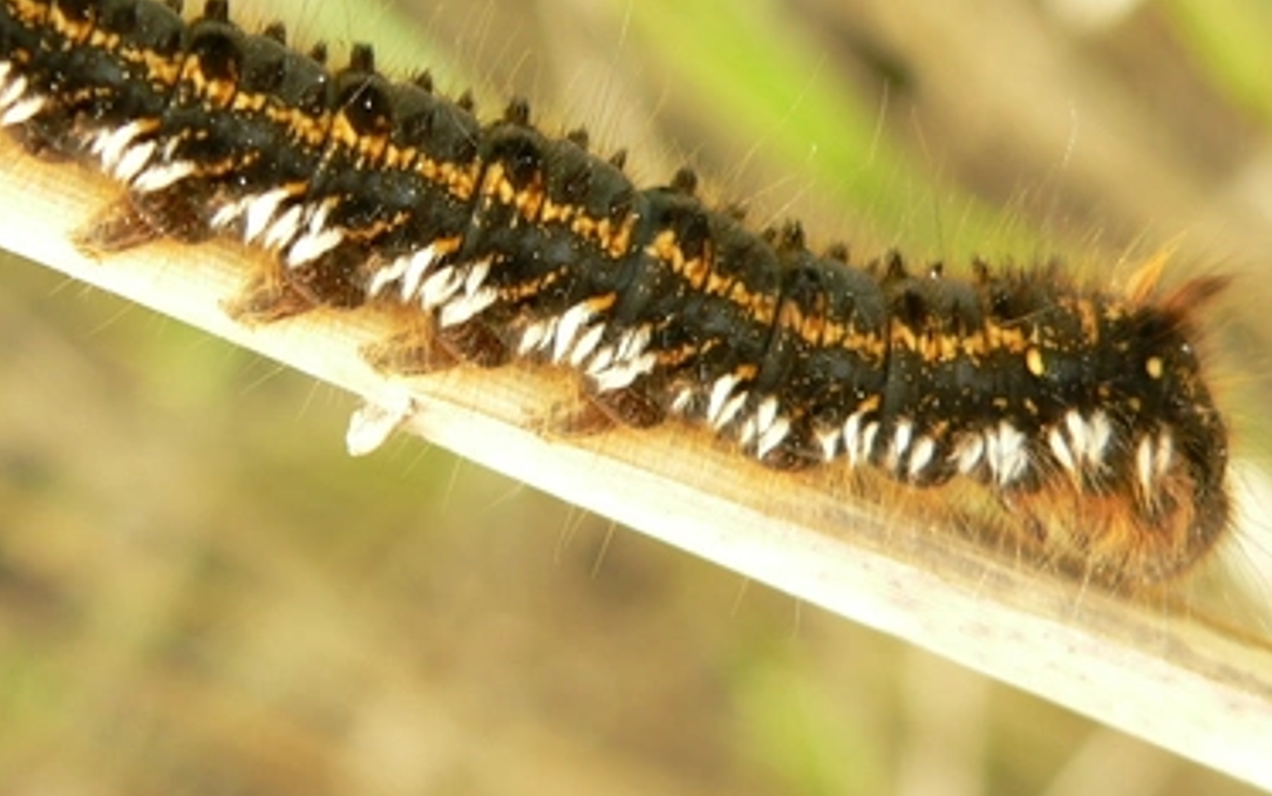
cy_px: 259
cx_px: 483
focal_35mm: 136
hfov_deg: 15.3
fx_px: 4716
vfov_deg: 9.6
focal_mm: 12.4
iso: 80
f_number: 3.7
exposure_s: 1/80
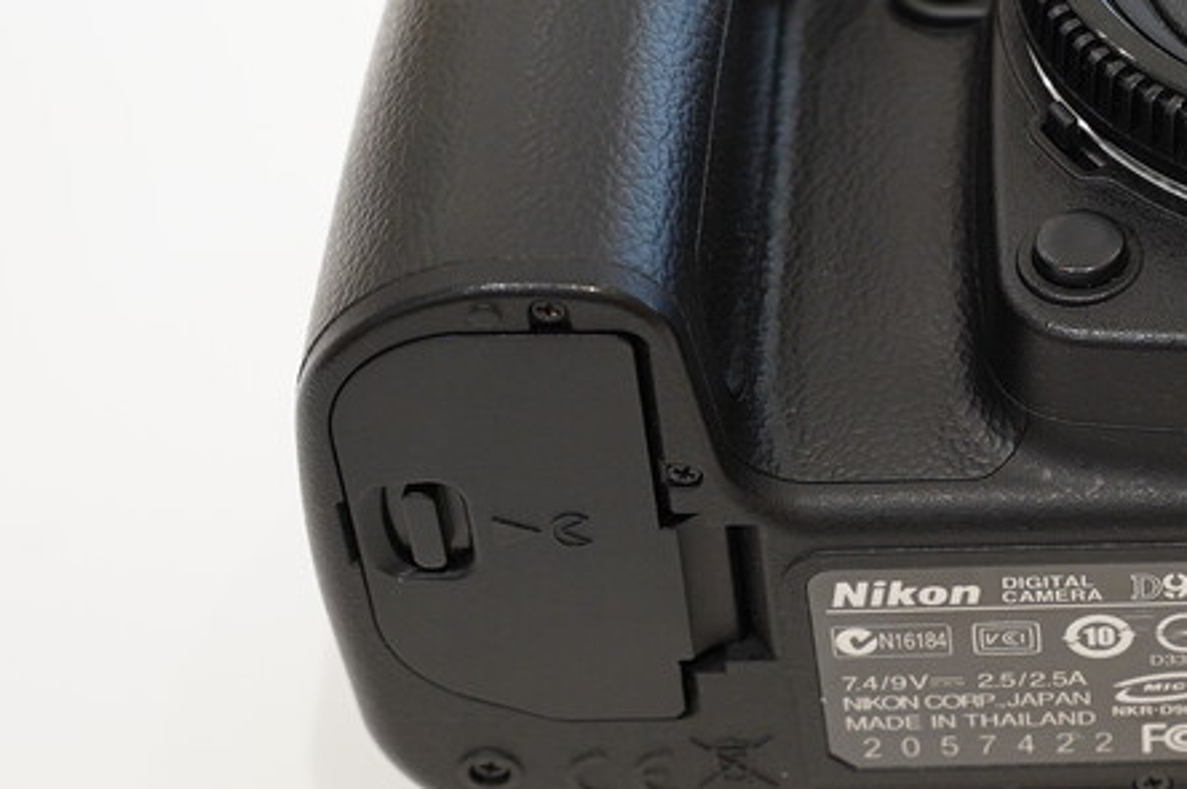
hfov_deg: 19.8
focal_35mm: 100
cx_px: 1216
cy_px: 270
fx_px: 3294
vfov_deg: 13.6
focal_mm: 37
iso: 800
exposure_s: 1/40
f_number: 8
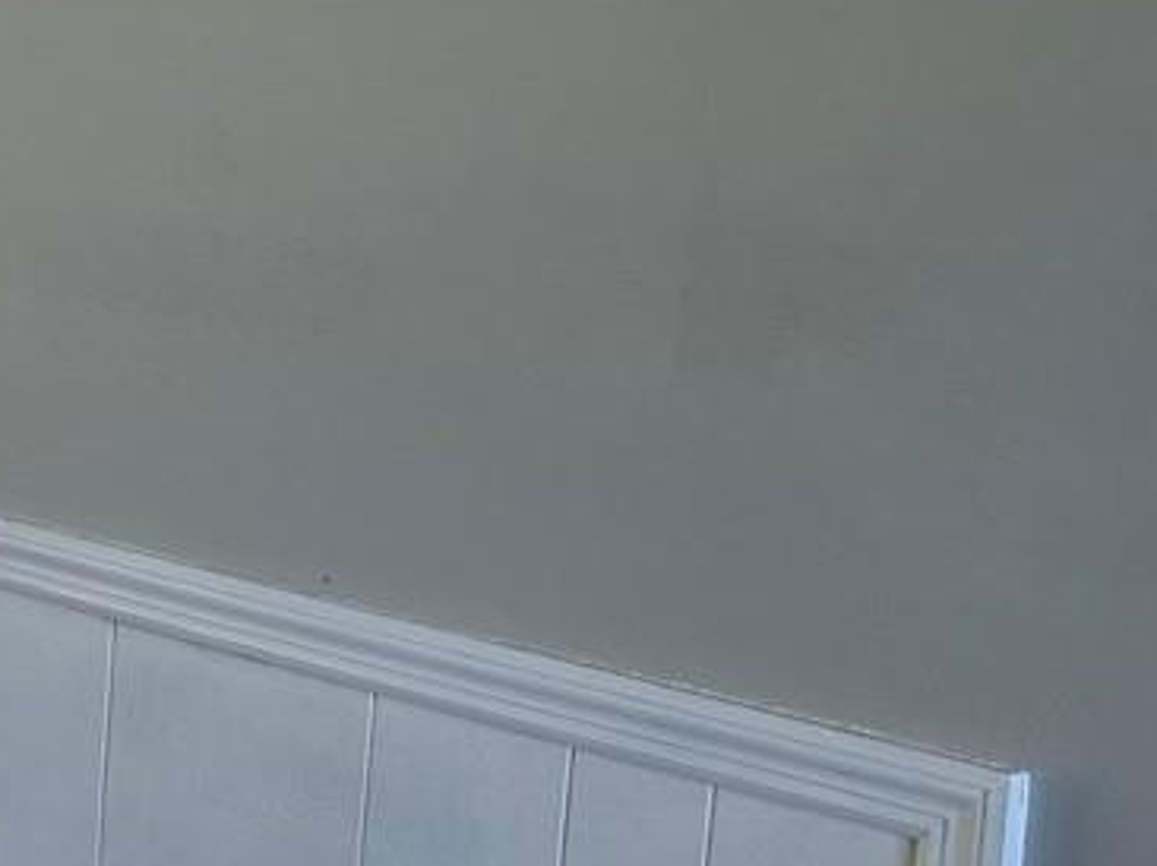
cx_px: -1053
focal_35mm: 105
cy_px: 288
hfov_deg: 15.5
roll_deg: -0.8
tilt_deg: -8.5
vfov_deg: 14.1
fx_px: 3507
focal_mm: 6.86
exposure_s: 1/125
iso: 64
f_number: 1.78
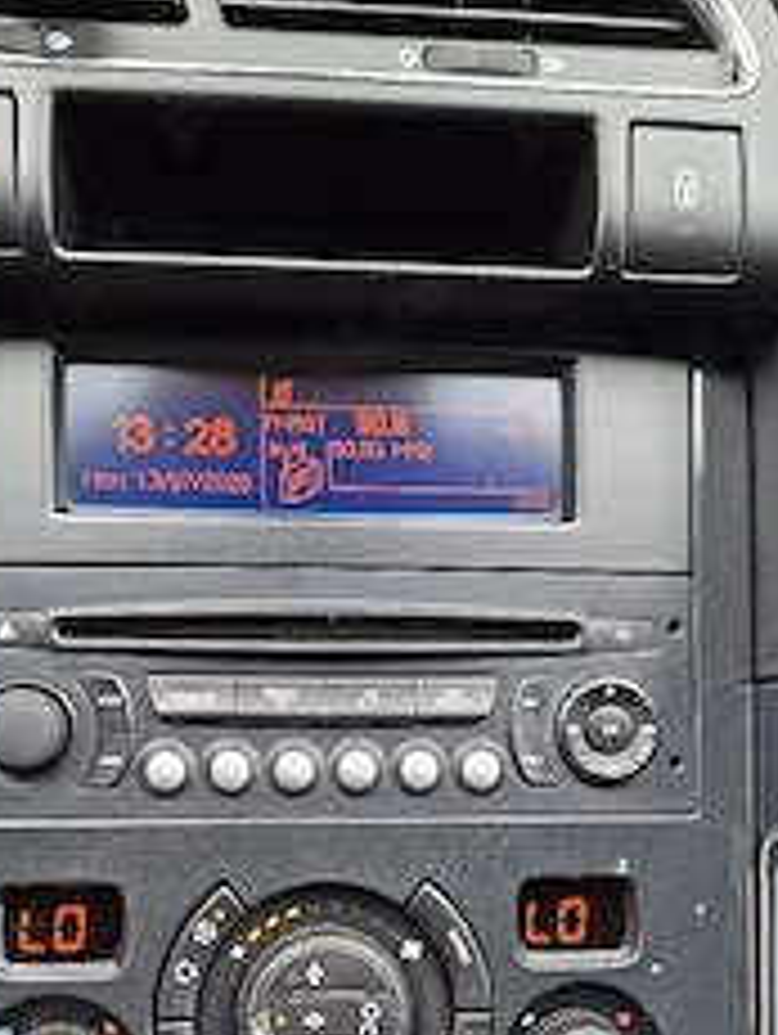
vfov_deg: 45.0
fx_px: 1196
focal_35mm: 40
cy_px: 788
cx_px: 391
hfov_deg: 36.0
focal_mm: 5.54
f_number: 1.8
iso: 50
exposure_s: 1/120
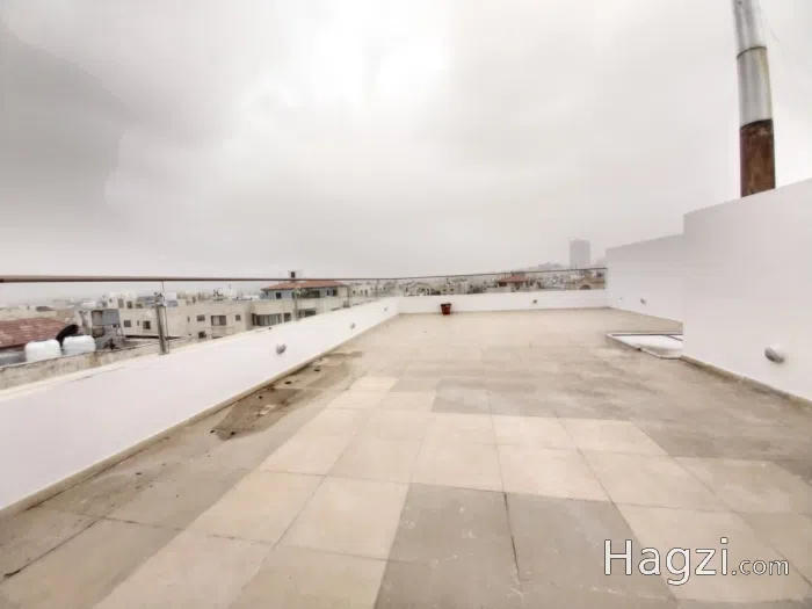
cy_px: 304
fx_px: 305
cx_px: 406
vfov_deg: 89.9
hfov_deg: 106.2
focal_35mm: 13
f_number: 2.2
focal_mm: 1.3
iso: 64
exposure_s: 1/130
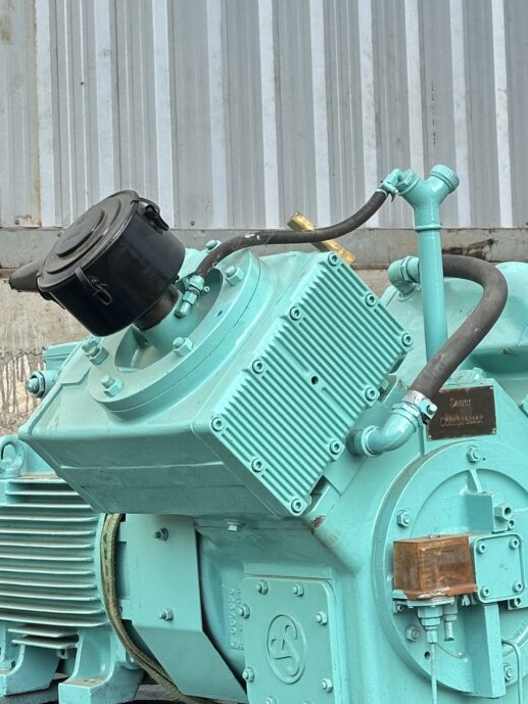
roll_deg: +1.5
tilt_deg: +2.9
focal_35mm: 107
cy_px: 165
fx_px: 2175
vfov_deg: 18.2
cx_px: 342
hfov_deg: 13.8
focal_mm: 6.86
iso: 64
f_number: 1.78
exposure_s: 1/351
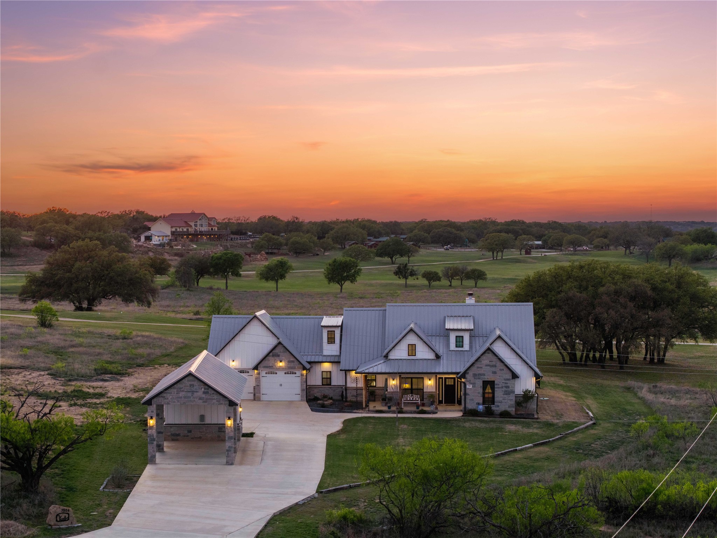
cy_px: 269
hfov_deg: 27.8
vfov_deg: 21.0
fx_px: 1450
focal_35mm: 70
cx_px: 358
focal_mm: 19.35
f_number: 2.8
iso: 200
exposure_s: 1/120
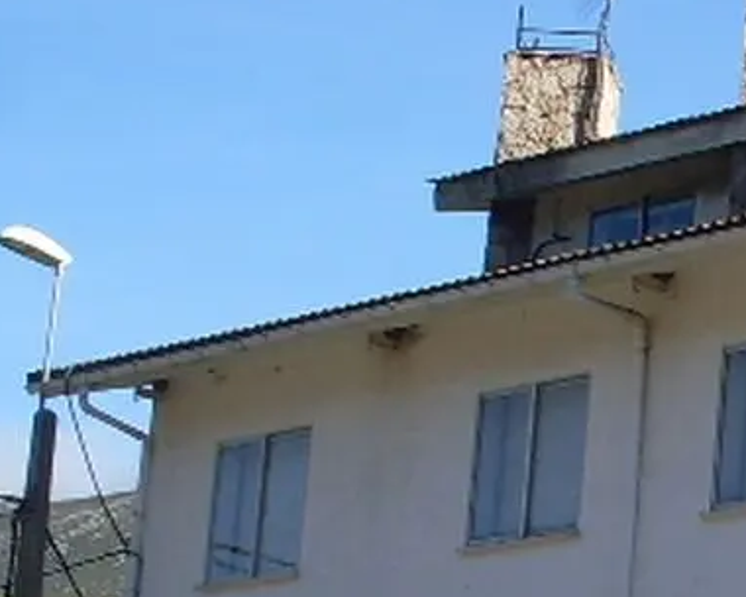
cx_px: 1270
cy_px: 676
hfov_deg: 11.1
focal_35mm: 164
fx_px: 3621
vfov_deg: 9.3
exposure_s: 1/125
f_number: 8.4
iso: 80
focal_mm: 6.3
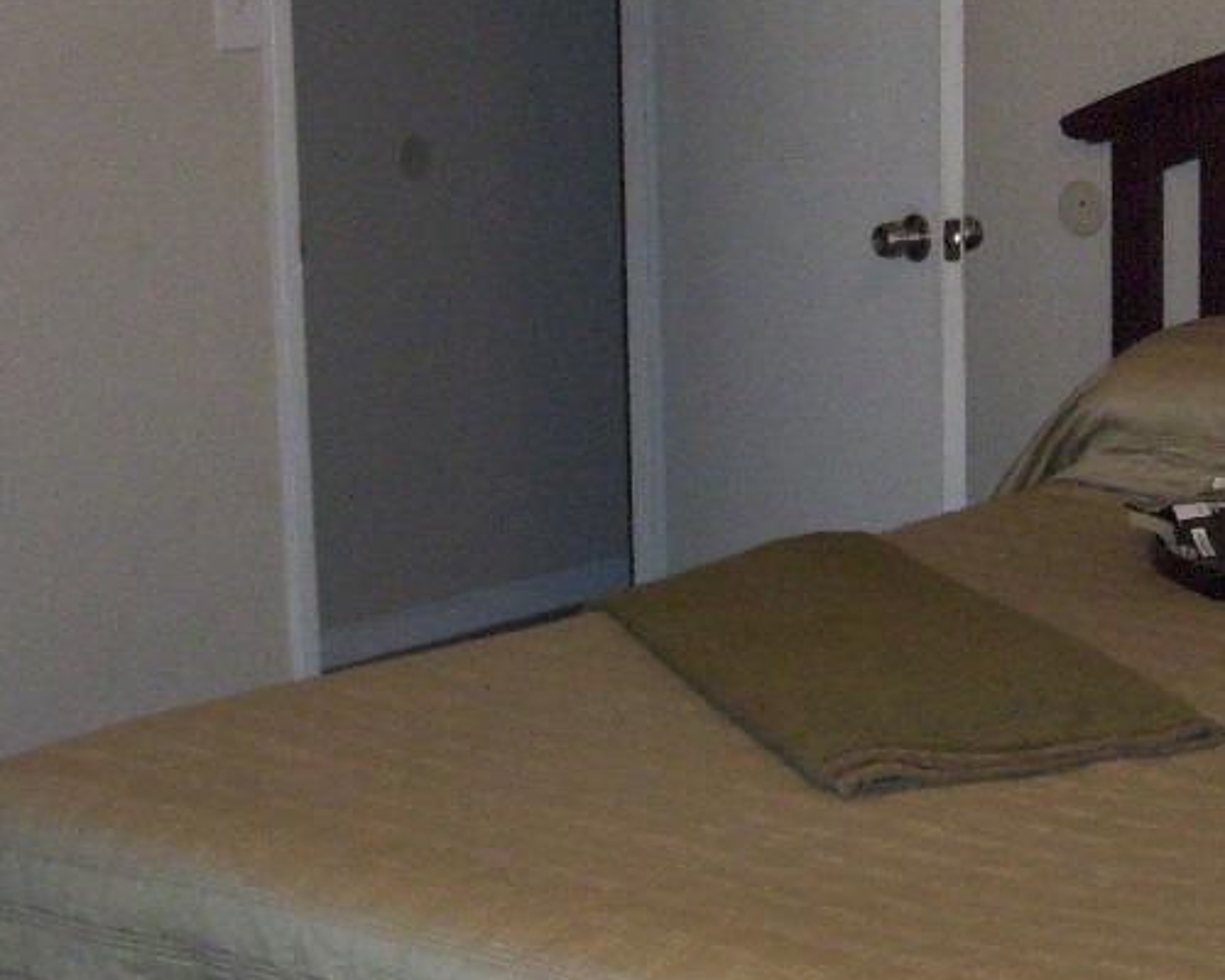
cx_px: 1117
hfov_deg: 21.9
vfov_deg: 18.1
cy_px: 416
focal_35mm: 85
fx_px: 3082
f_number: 2.9
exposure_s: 1/40
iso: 250
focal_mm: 5.7
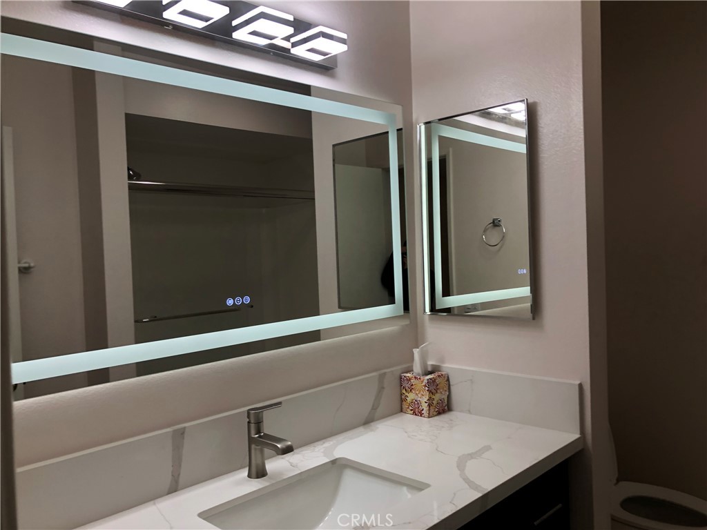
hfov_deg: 63.4
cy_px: 265
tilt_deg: +0.0
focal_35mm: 28
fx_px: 572
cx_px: 354
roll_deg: +2.0
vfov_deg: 49.7
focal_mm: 4
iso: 64
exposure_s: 1/120
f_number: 1.8
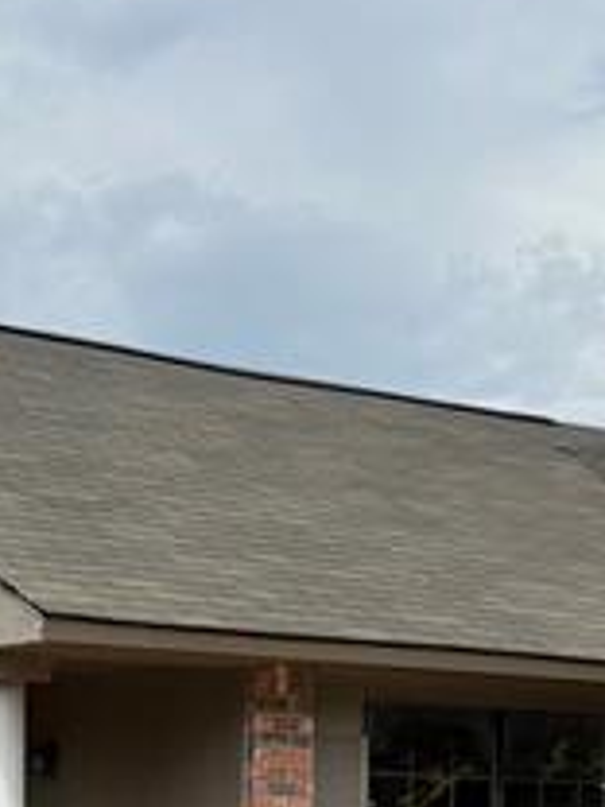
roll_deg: -0.8
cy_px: 873
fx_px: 2237
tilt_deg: +0.4
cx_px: 112
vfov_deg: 19.6
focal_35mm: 96
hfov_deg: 15.3
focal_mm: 5.96
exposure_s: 1/5814
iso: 50
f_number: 1.6
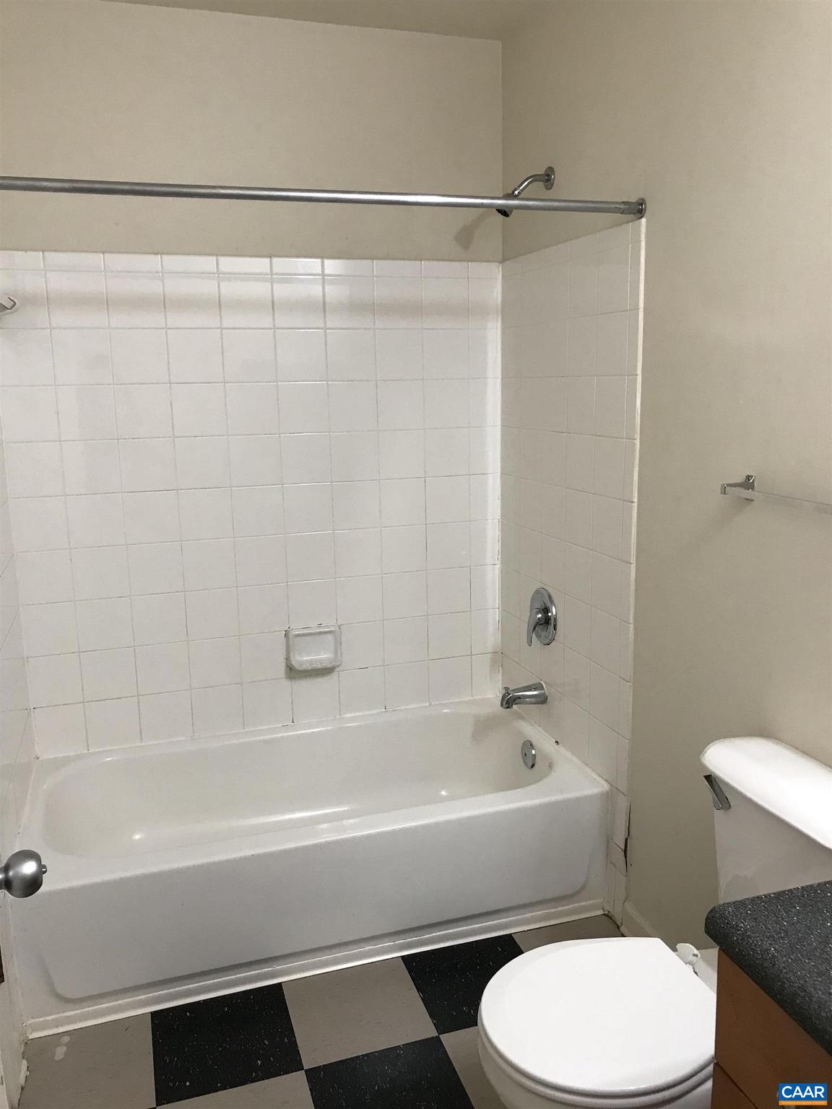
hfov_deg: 49.7
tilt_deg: -12.1
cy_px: 554
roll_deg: +1.2
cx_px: 416
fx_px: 897
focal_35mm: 28
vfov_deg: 63.4
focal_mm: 3.99
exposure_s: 1/30
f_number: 1.8
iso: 32
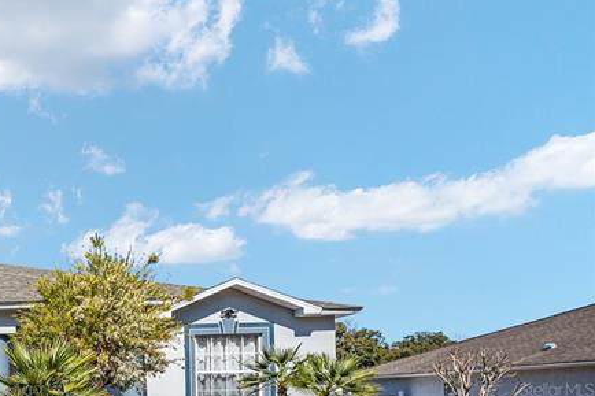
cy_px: 389
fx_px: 545
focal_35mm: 33
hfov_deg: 41.2
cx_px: -104
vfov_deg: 36.3
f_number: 7.1
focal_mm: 14
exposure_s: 1/1000
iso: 400
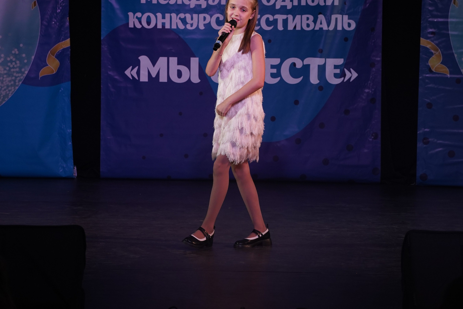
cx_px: 253
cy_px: 102
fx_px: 2238
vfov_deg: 7.9
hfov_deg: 11.8
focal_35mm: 174
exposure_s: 1/250
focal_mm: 126
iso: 1600
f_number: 5.6
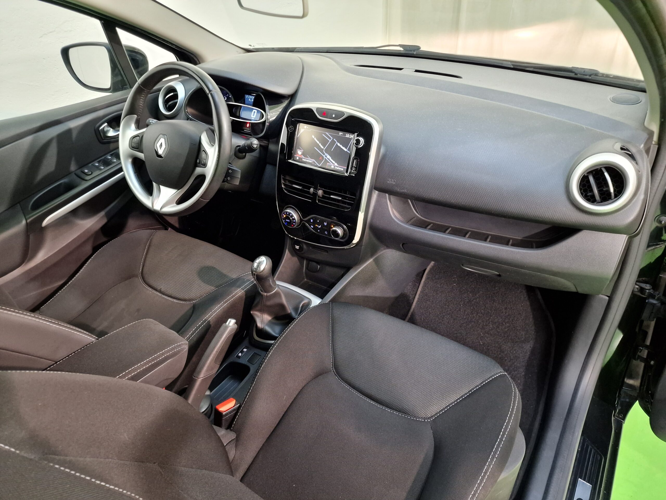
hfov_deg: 73.9
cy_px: 250
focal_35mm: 23
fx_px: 443
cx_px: 333
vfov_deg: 58.9
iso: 500
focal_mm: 6.4
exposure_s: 1/33
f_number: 1.8
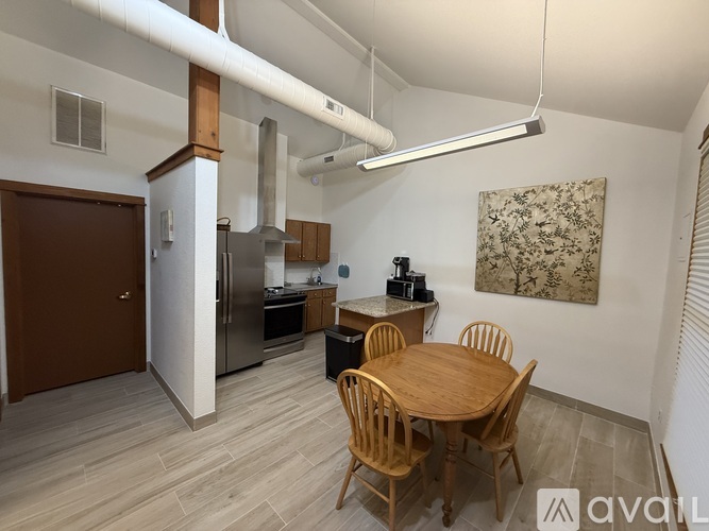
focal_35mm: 14
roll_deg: -2.3
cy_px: 266
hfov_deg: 102.1
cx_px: 354
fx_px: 287
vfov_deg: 85.7
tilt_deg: -4.1
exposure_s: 1/60
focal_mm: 2.22
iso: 250
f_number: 2.2
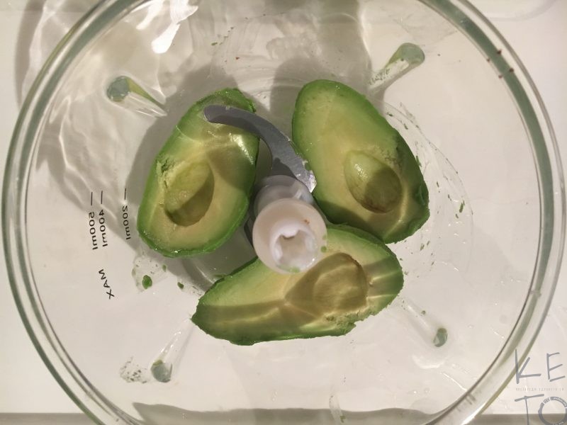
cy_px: 212
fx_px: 475
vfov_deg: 48.2
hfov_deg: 61.7
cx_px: 284
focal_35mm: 29
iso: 160
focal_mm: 4.15
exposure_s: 1/33
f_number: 2.2
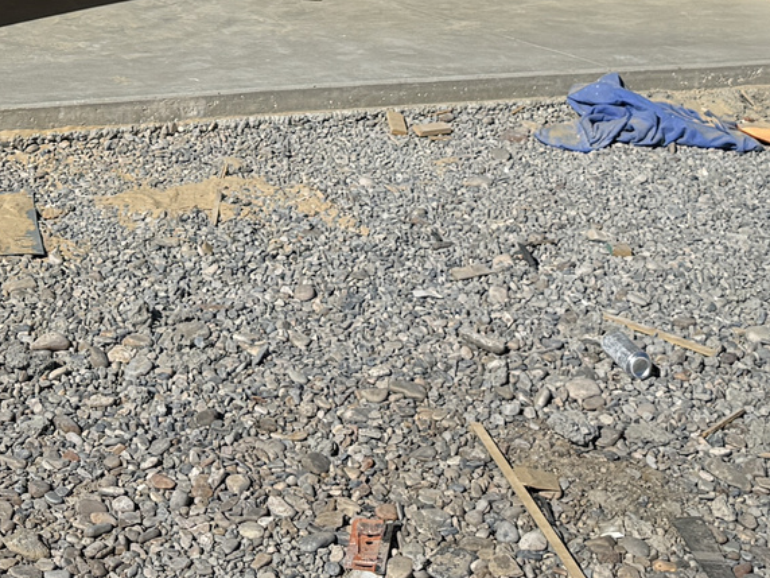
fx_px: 1913
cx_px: 293
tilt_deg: +5.0
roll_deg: -1.5
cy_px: -397
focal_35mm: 86
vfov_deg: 15.3
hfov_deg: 22.7
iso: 80
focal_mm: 6.76
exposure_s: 1/9091
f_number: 1.78
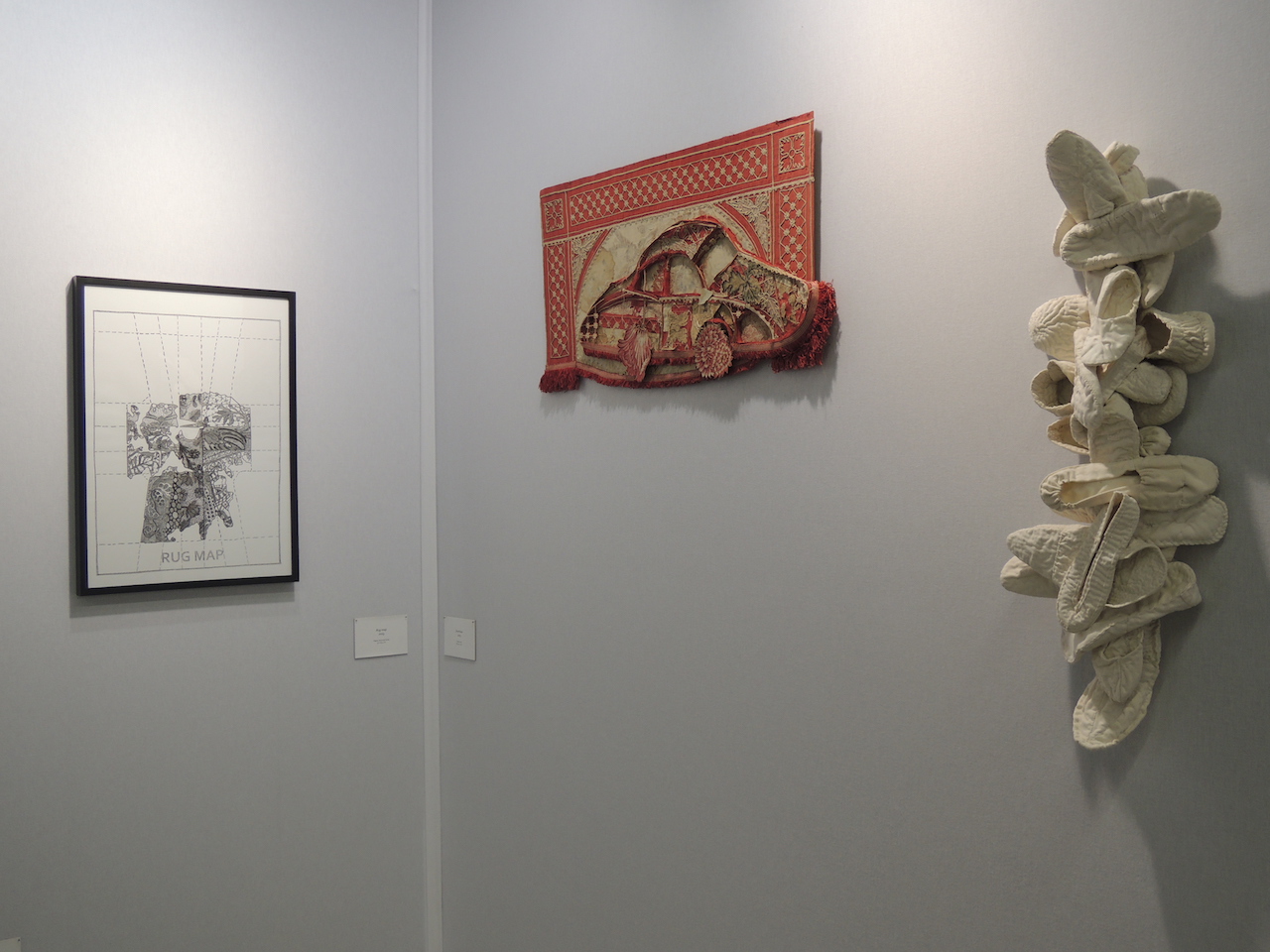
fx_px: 1284
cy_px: 476
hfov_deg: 52.6
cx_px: 635
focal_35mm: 35
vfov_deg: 40.7
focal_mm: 6.3
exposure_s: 1/60
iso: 100
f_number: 3.2
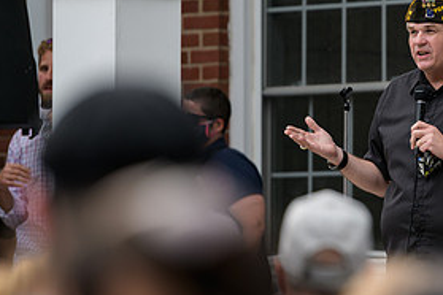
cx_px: 449
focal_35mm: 416
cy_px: 129
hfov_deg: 4.9
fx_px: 5119
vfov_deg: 3.3
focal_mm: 200
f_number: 3.2
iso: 200
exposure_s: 1/200
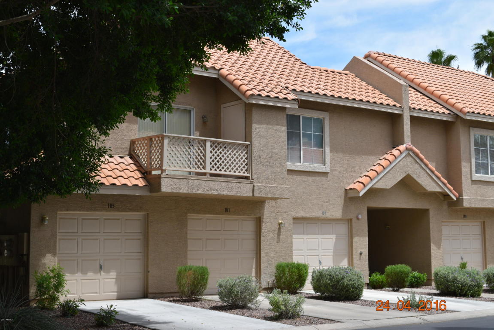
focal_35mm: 52
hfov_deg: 37.8
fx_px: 721
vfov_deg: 25.8
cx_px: 247
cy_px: 165
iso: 200
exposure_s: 1/400
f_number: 10
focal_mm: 35
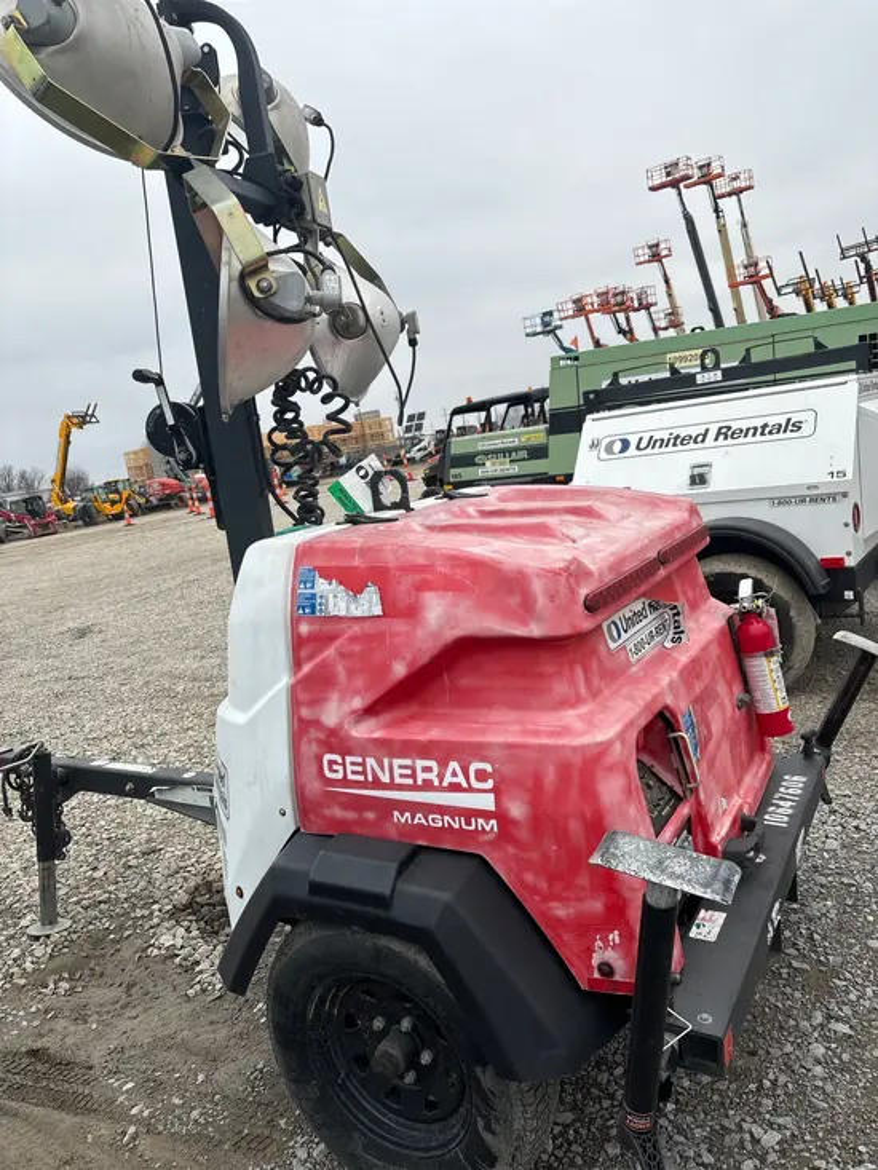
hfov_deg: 53.1
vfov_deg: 67.3
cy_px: 585
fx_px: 879
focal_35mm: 26
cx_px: 439
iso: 50
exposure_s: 1/935
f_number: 1.6
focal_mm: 5.96
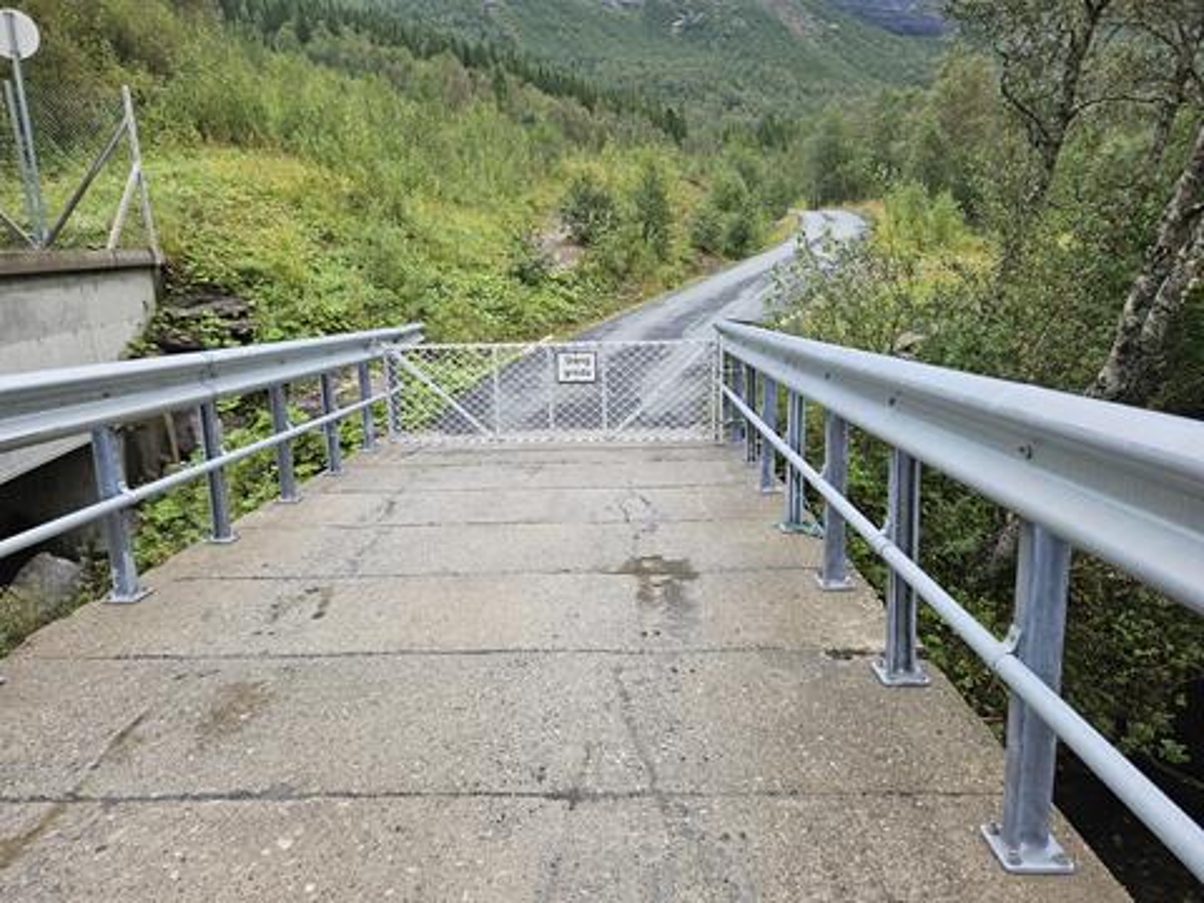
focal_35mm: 23
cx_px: 602
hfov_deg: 73.9
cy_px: 452
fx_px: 800
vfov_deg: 58.9
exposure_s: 1/180
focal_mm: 5.4
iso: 125
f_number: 1.8
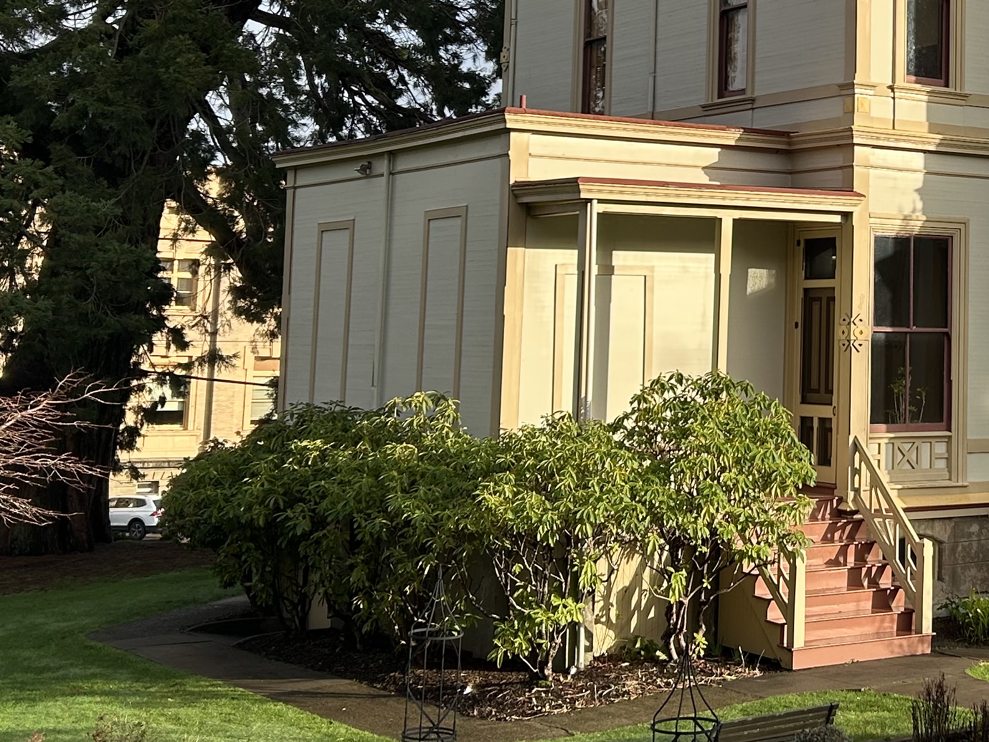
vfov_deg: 21.9
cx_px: 856
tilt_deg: +7.1
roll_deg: -1.1
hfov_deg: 28.5
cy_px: 131
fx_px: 1886
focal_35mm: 66
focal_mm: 5.7
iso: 50
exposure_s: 1/1468
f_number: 1.5
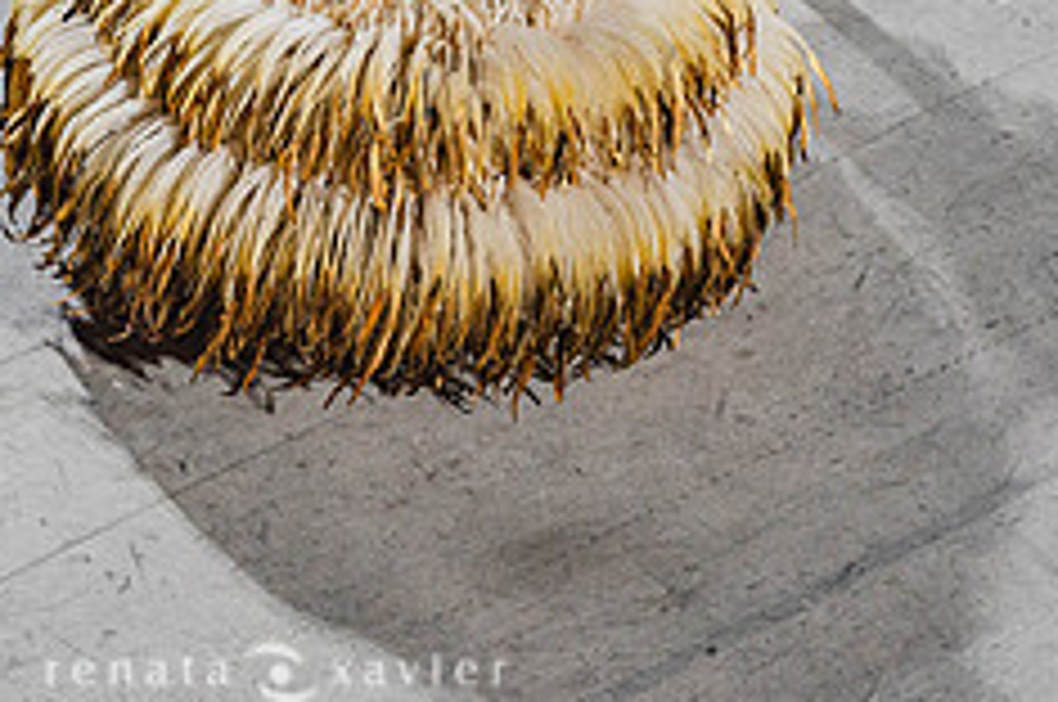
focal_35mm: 150
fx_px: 4402
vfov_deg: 9.0
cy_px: -159
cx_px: 333
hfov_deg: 13.7
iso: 1250
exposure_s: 1/400
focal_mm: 58
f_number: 4
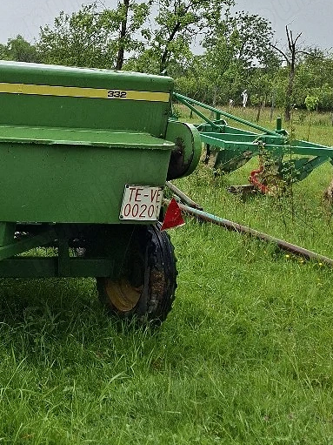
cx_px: -52
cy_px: 227
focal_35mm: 60
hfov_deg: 22.7
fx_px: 770
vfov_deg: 32.2
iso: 50
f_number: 1.8
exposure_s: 1/1111
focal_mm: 5.54
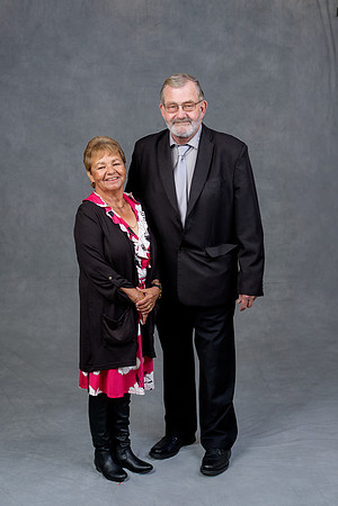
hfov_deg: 23.8
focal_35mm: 57
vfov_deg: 35.1
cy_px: 253
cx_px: 169
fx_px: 803
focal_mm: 57
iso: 160
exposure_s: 1/160
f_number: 4
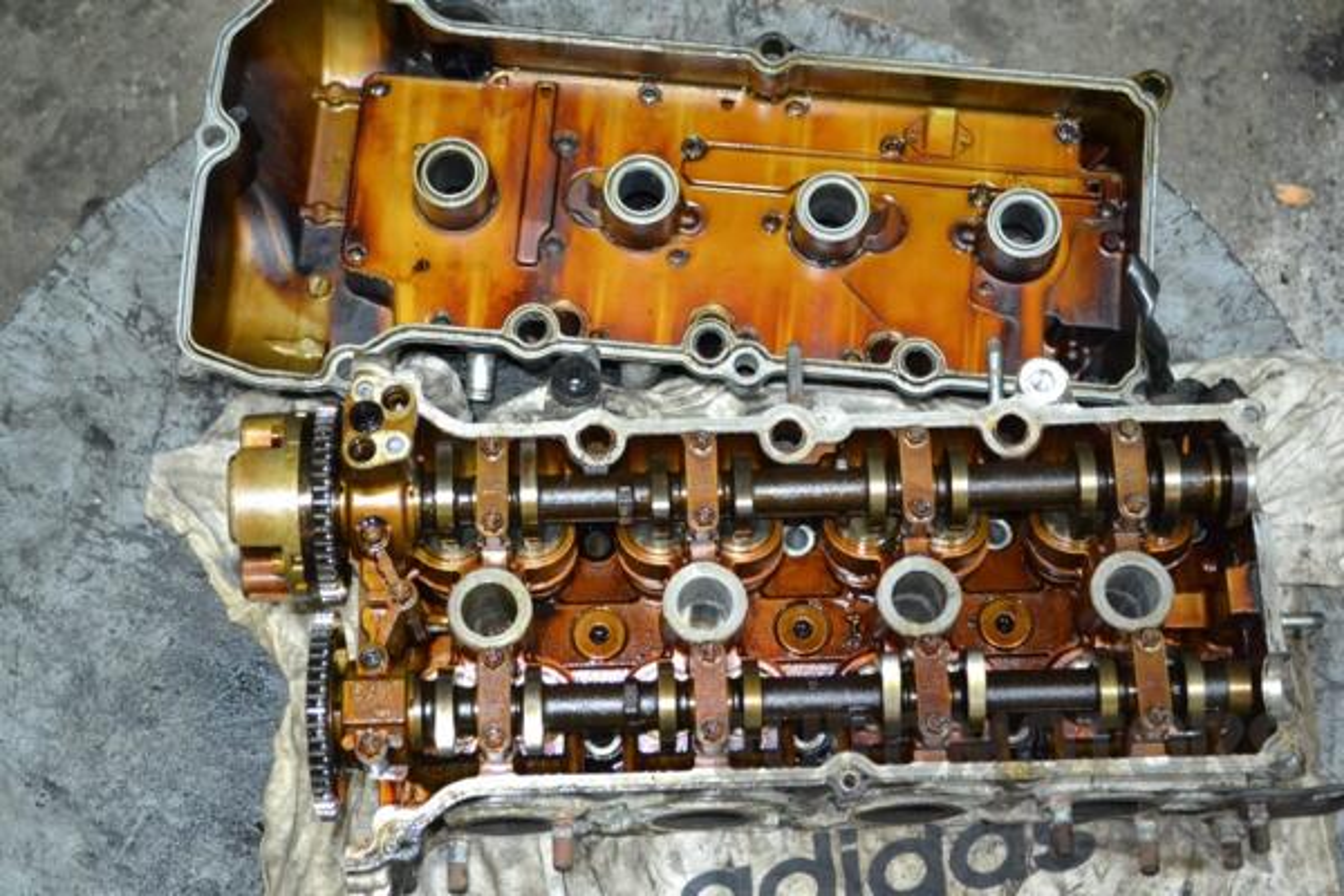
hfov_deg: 33.4
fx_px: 2240
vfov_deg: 22.6
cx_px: 672
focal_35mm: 60
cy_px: 448
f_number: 5.3
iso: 2800
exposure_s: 1/60
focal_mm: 40
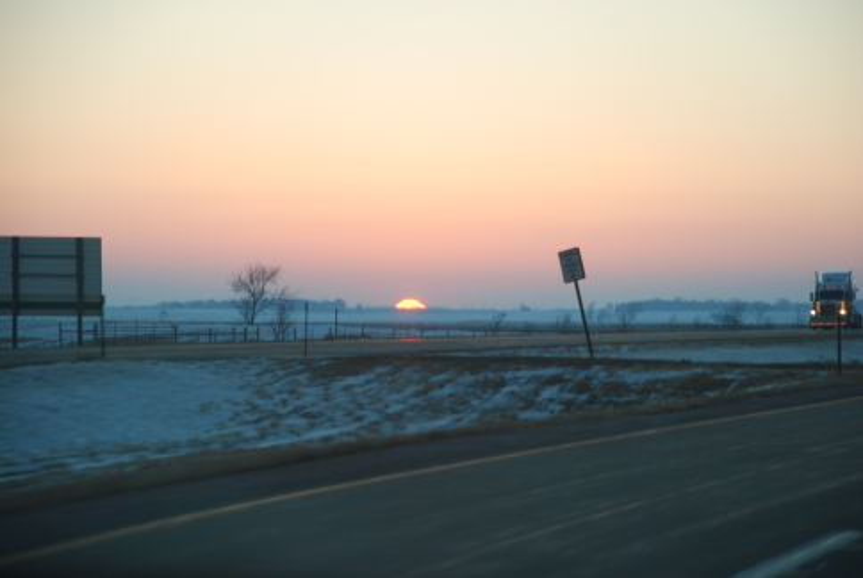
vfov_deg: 9.2
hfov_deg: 13.7
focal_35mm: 150
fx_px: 3600
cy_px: 289
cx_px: 432
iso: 400
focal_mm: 100
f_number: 5.6
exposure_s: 1/100
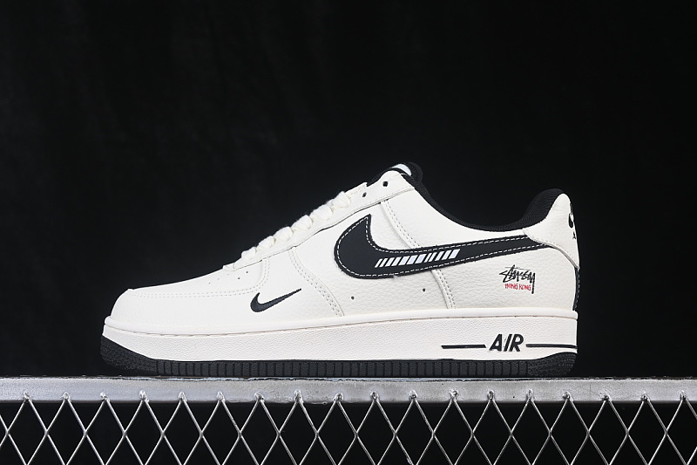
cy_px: 232
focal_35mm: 75
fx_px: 1452
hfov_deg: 27.0
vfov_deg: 18.2
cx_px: 348
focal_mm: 50
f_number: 8
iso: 160
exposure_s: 1/80
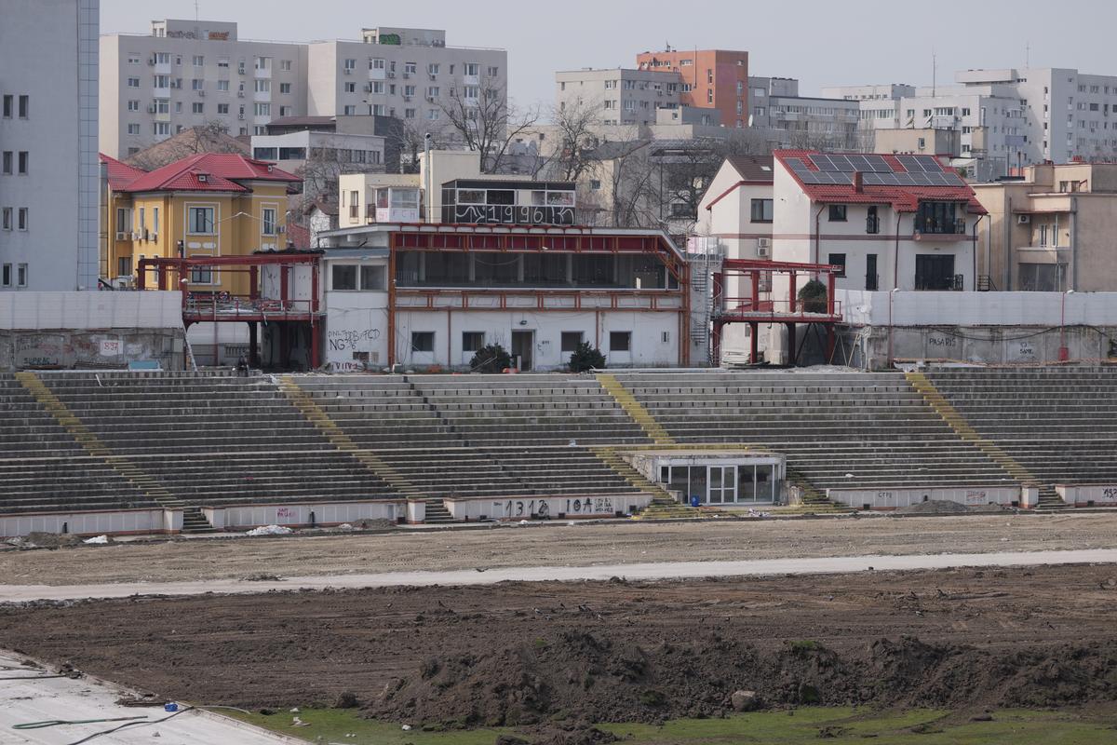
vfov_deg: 13.0
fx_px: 3258
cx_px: 558
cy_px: 372
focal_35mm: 105
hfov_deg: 19.5
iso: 80
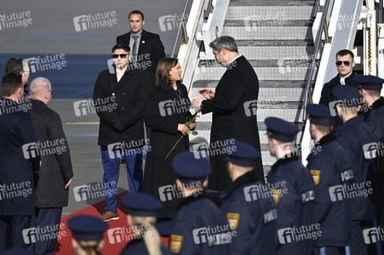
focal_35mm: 200
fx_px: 2132
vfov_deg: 6.9
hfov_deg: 10.3
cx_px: 192
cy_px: 128
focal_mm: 200
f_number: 2.8
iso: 64
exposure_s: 1/4000
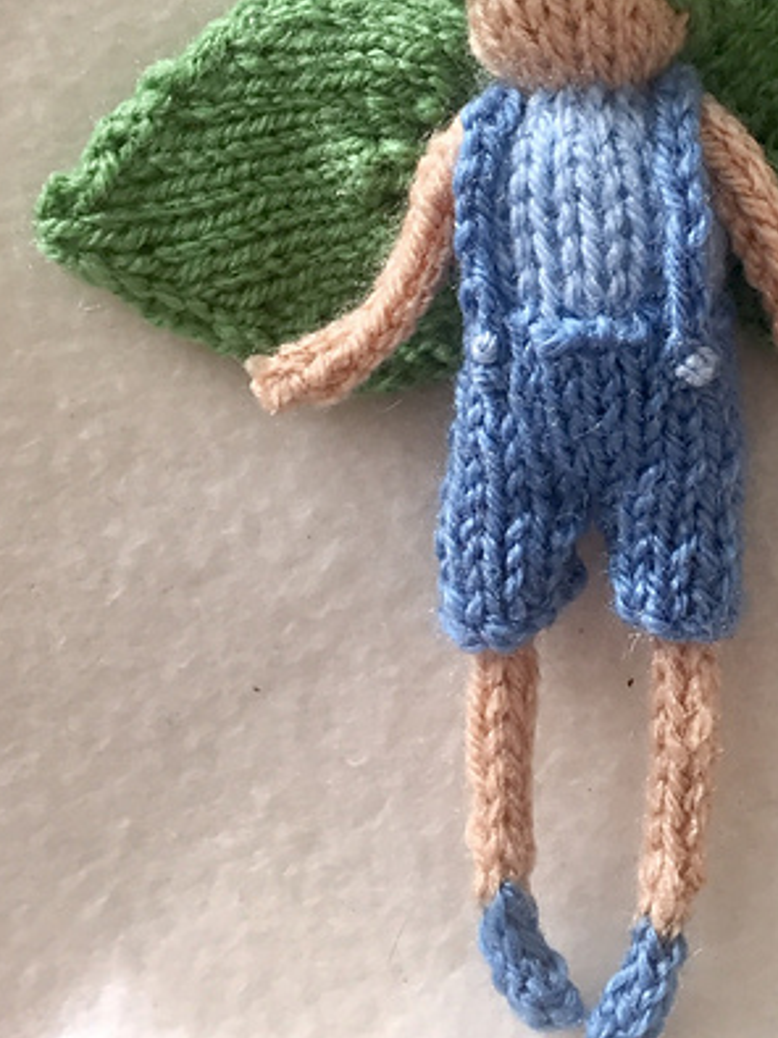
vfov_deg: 39.4
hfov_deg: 30.2
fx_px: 1409
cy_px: 265
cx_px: 615
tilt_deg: -74.3
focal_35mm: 47
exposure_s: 1/33
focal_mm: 4.15
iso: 40
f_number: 2.2
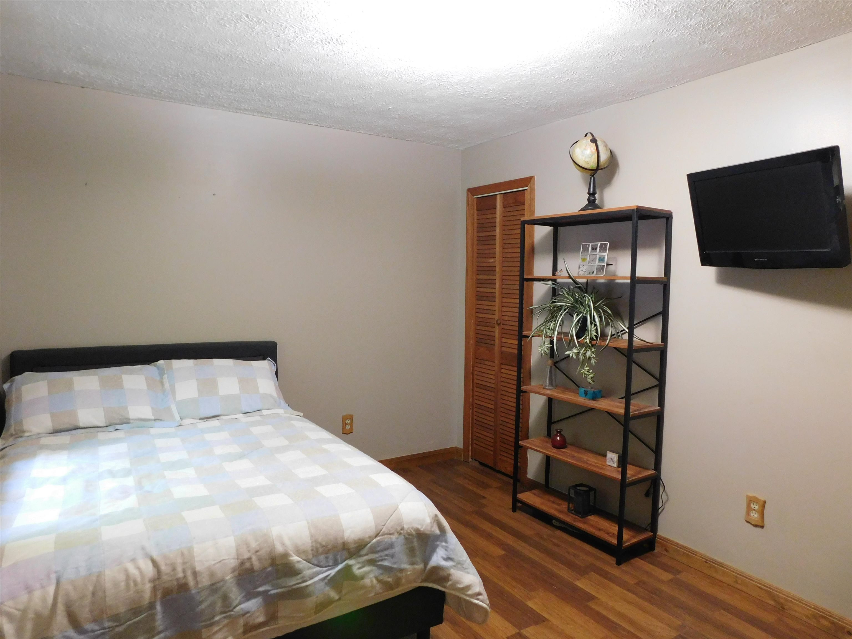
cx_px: 426
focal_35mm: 23
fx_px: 566
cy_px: 320
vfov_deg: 58.9
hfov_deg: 73.9
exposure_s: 1/10
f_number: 3
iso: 400
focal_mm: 4
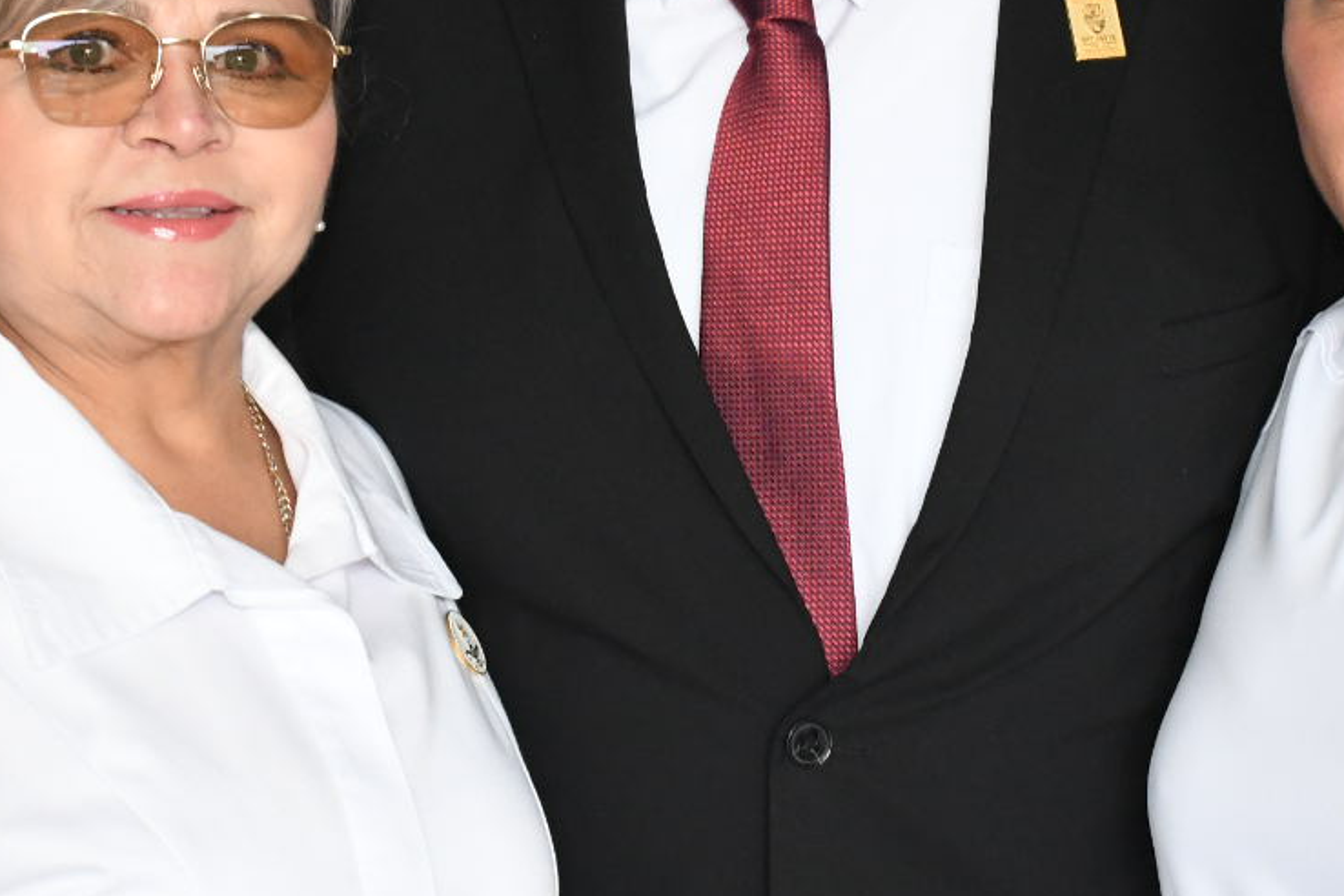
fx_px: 5488
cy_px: 111
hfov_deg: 13.9
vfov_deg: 9.3
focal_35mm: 147
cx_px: 872
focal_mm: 45
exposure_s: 1/125
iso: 3200
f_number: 11
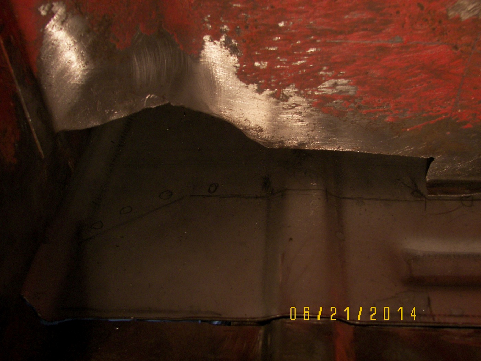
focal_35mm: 36
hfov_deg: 51.4
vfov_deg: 39.7
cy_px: 180
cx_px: 240
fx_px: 500
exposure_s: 1/30
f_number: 2.8
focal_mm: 6
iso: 100
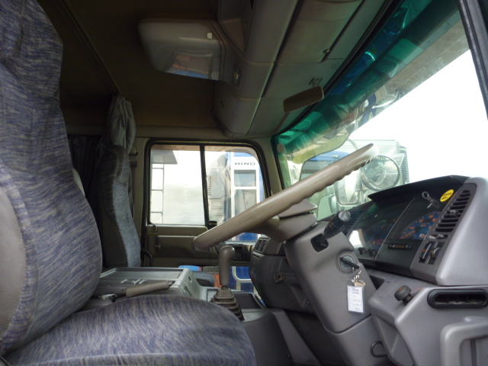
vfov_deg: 49.7
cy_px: 183
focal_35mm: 28
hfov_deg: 63.4
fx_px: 395
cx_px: 244
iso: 100
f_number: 3.3
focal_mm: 4.9
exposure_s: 1/80
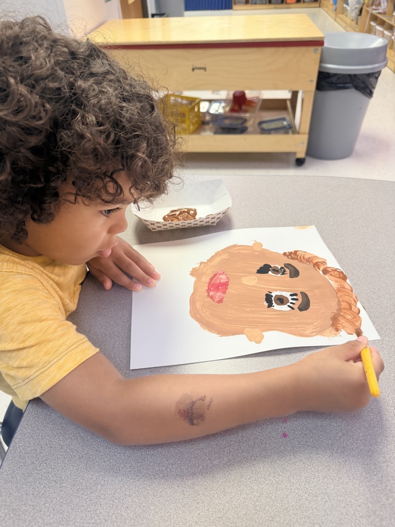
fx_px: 365
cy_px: 264
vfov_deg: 71.6
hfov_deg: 56.8
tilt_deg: -40.6
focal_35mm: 24
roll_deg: +2.2
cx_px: 198
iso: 160
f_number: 1.78
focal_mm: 6.76
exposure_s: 1/60
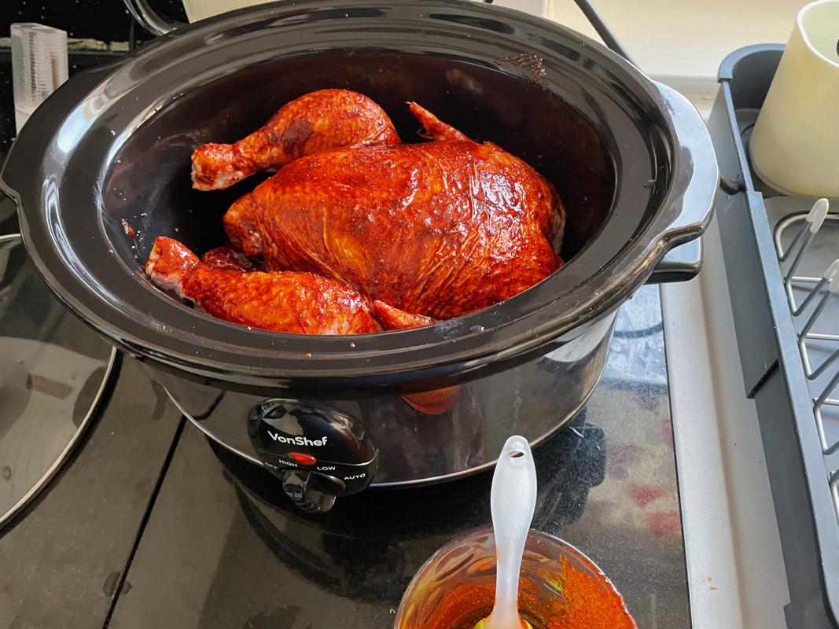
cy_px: 314
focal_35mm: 26
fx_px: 630
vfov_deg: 53.1
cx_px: 420
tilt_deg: -55.4
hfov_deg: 67.3
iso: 500
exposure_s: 1/25
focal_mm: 4.2
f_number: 1.6
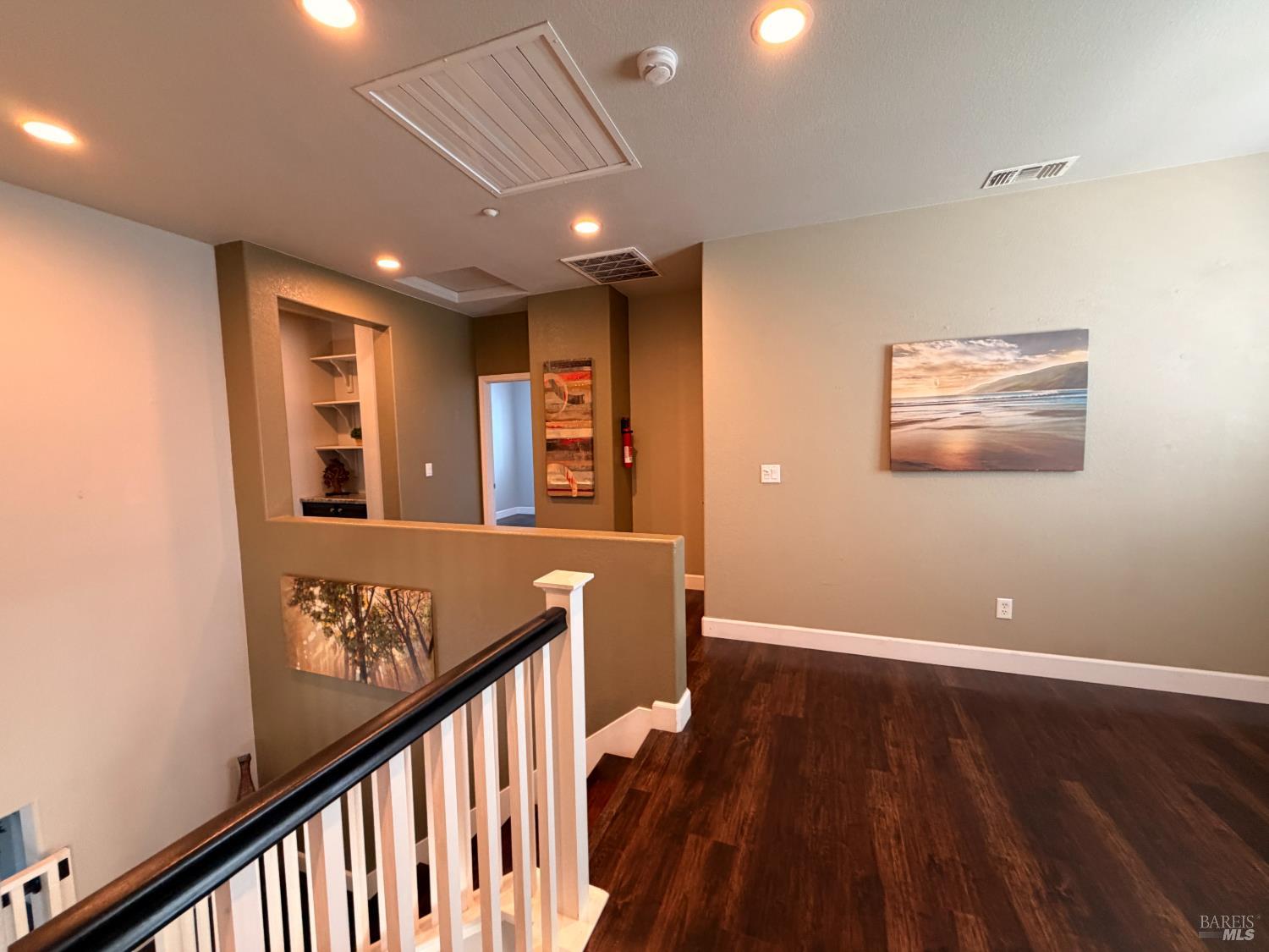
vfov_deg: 85.7
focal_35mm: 14
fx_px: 513
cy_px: 476
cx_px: 634
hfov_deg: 102.1
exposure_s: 1/60
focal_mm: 2.22
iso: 320
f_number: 2.2
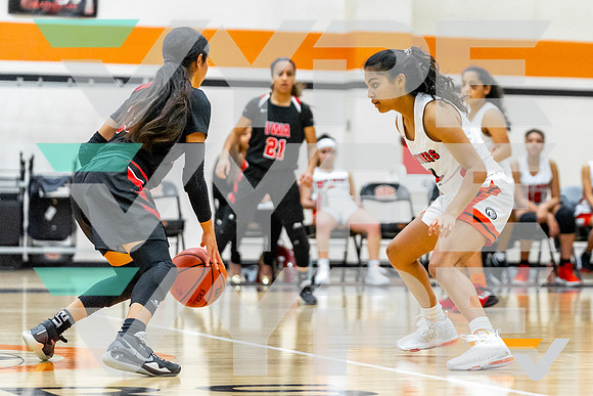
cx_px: 409
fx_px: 2481
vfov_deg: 9.1
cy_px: 190
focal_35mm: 151
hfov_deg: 13.6
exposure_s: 1/1250
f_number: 2.8
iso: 2000
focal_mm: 102
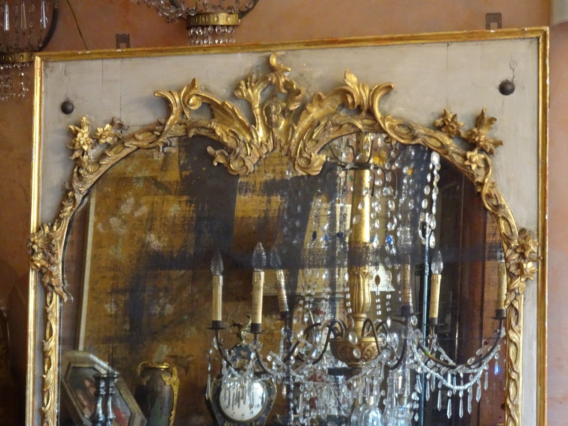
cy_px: 213
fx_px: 1280
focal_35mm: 78
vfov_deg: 18.9
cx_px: 284
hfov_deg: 25.0
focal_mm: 13.26
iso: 800
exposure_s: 1/8
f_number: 5
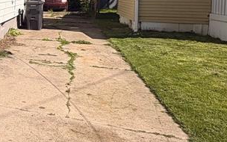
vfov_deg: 24.8
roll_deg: +0.0
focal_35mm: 50
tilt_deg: -2.4
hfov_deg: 28.5
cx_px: -102
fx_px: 309
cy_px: 5
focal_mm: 2.22
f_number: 2.2
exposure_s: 1/2273
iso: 50
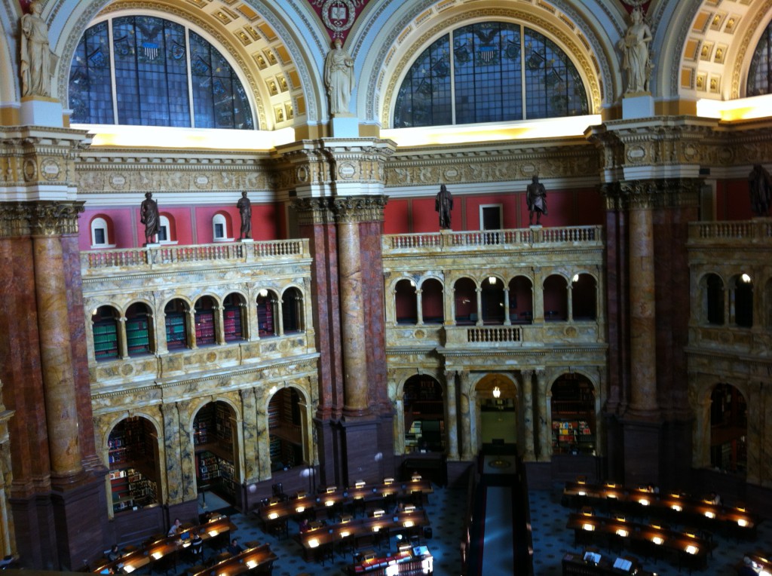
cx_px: 386
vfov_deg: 40.6
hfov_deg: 52.7
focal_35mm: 35
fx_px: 779
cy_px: 288
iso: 80
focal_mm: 3.85
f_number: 2.8
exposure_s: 1/15
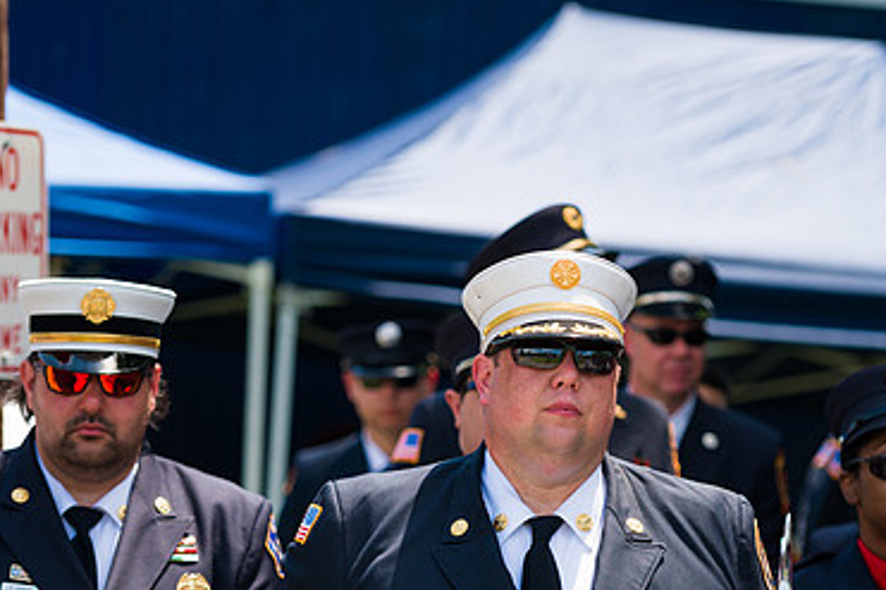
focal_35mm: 175
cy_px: 444
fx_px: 4305
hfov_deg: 11.7
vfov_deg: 7.8
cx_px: 525
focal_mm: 112
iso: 200
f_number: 3.2
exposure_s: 1/2500
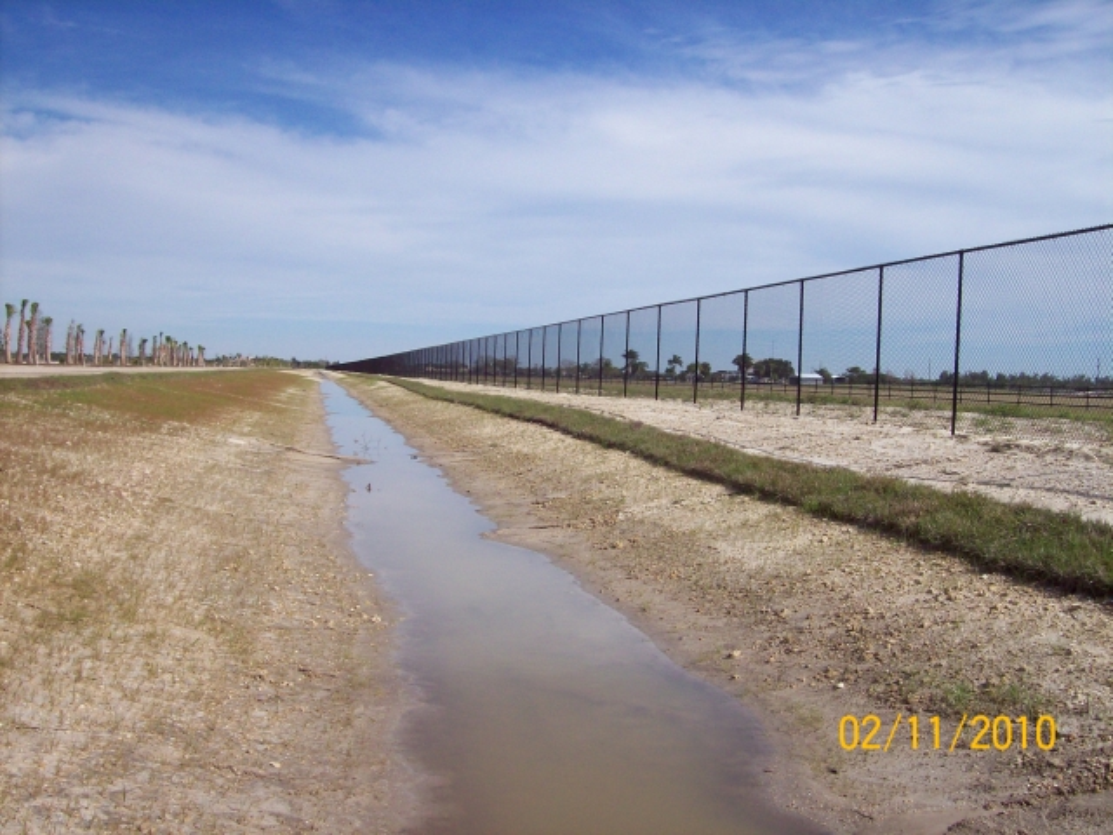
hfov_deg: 51.4
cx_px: 556
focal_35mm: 36
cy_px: 418
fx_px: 1157
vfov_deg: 39.7
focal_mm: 6
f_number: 4.8
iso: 80
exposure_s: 1/1312
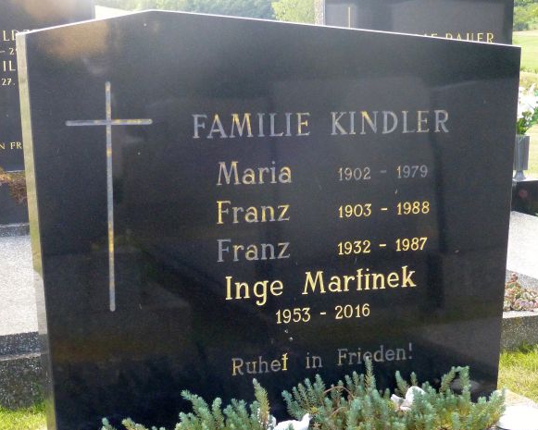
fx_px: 1242
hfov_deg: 24.4
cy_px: 248
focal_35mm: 78
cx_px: 268
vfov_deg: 19.7
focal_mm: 10.3
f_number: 4.7
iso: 500
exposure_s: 1/250
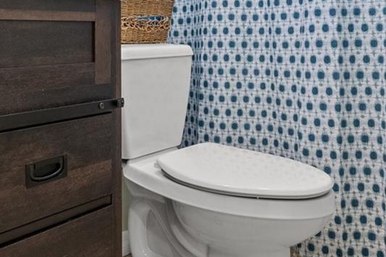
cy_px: 43
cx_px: 156
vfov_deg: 29.0
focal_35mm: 45
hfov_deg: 43.4
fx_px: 482
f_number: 8
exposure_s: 1/2.5
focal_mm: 10
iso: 400
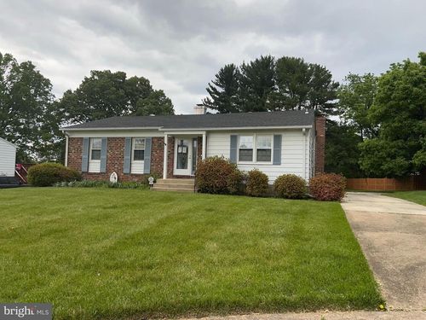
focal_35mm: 26
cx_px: 213
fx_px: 320
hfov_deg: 67.3
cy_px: 160
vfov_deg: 53.1
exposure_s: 1/4274
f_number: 1.5
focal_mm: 5.7
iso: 32
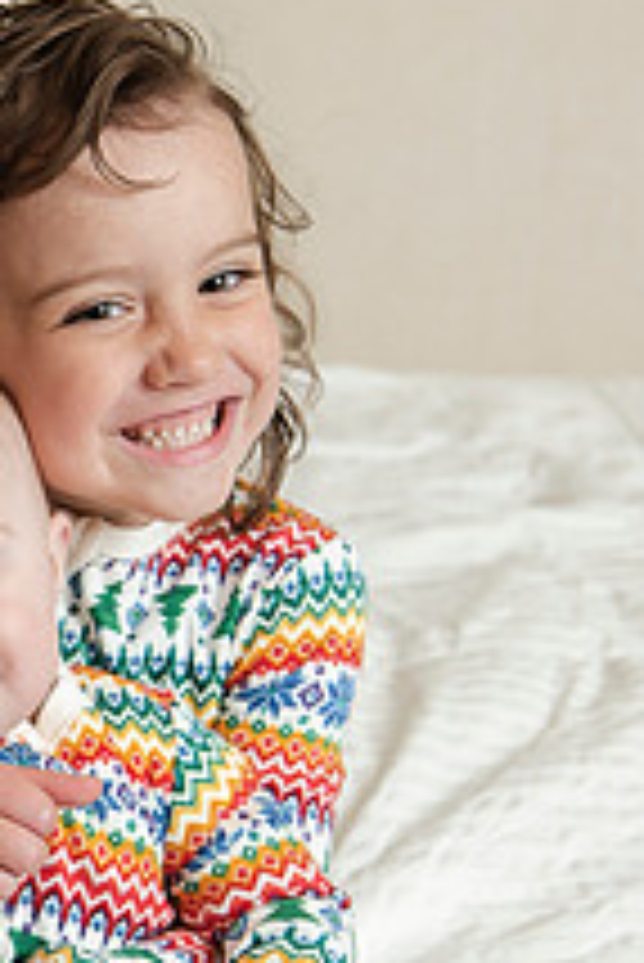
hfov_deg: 11.1
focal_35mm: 119
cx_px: -341
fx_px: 3188
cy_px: 588
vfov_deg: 17.2
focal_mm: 42
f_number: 4.5
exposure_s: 1/160
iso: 400
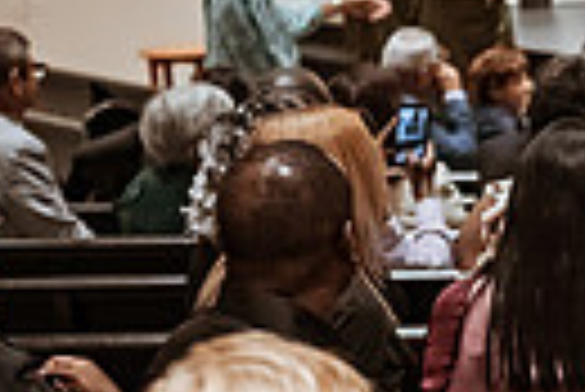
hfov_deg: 12.0
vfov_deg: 8.8
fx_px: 2538
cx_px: 1102
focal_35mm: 156
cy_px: 295
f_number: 1.8
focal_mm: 35
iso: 1000
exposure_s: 1/500
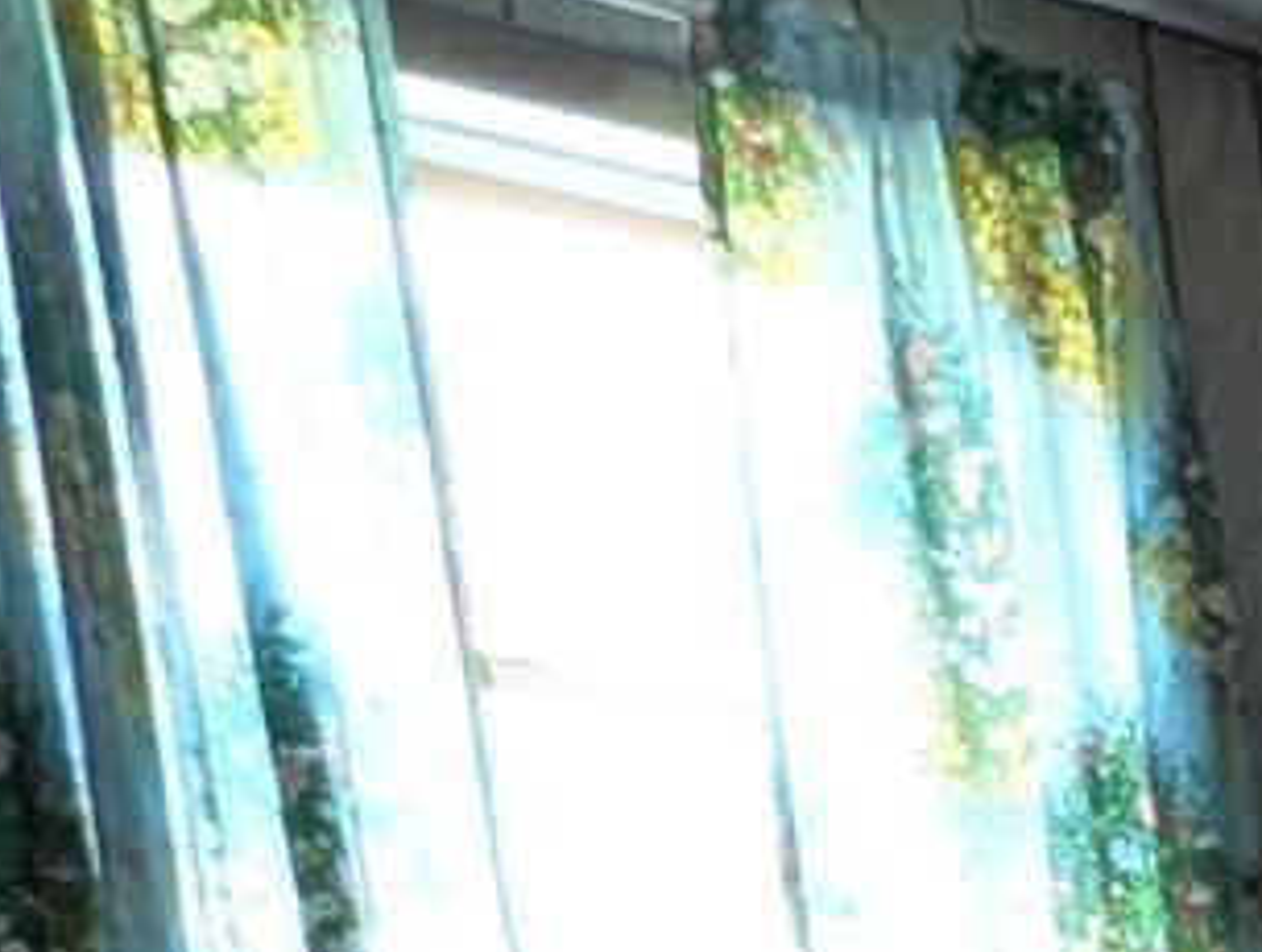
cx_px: 3459
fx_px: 3178
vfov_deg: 14.7
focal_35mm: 87
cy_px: 1776
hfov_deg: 12.8
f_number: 2.2
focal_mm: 1.95
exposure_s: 1/23.8
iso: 334
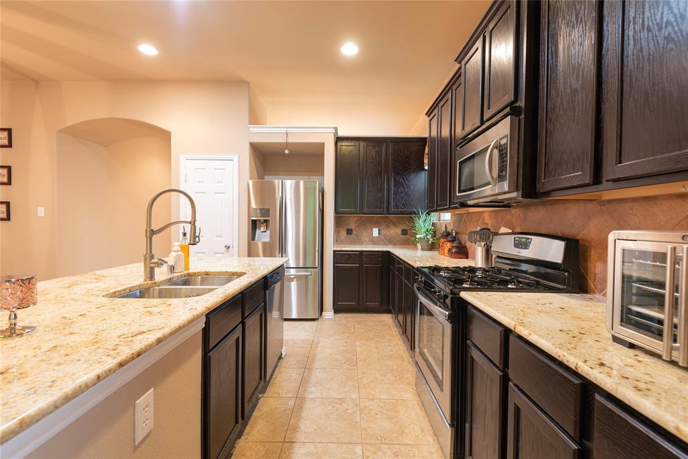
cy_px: 230
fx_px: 306
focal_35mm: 16
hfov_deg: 96.7
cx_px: 344
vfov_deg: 73.8
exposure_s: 1.6
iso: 100
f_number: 7.1
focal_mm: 16
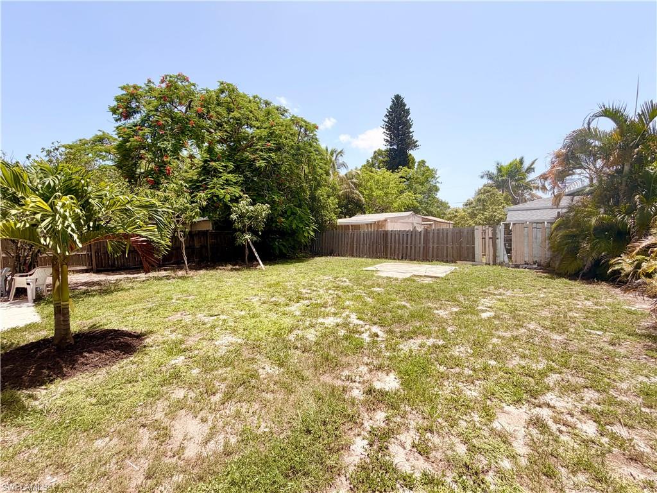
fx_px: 266
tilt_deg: -3.8
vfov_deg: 85.7
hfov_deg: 102.1
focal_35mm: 14
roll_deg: +1.5
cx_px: 328
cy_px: 246
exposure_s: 1/770
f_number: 2.2
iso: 25
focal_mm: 2.22
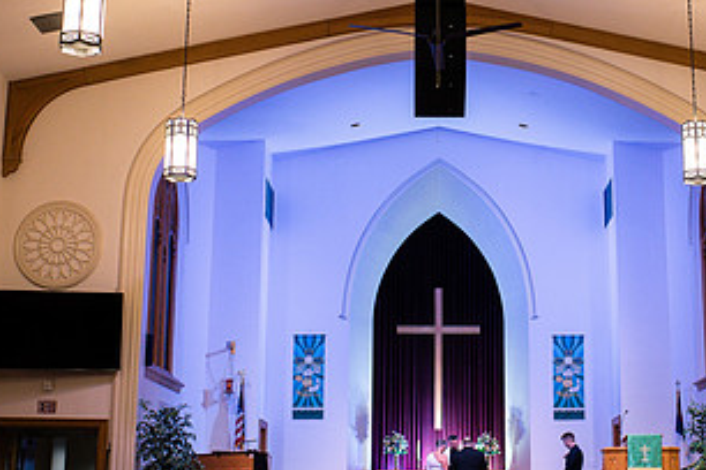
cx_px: 441
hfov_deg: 29.1
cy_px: 142
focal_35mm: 69
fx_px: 1353
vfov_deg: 19.6
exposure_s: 1/200
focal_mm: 35
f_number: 3.5
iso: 1000
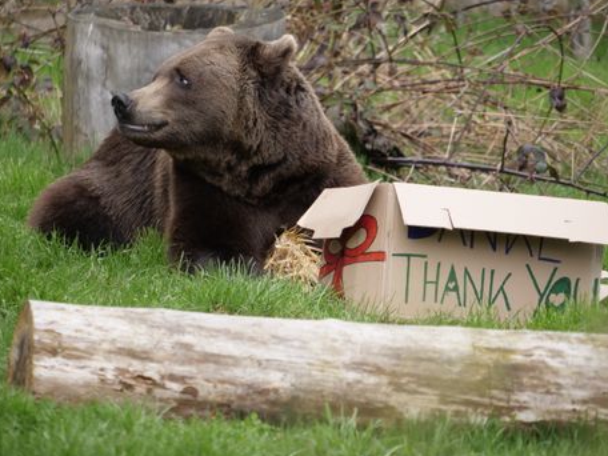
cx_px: 291
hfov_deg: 3.8
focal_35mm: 526
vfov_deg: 2.8
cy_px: 205
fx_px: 9239
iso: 640
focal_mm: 234
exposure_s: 1/500
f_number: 5.2
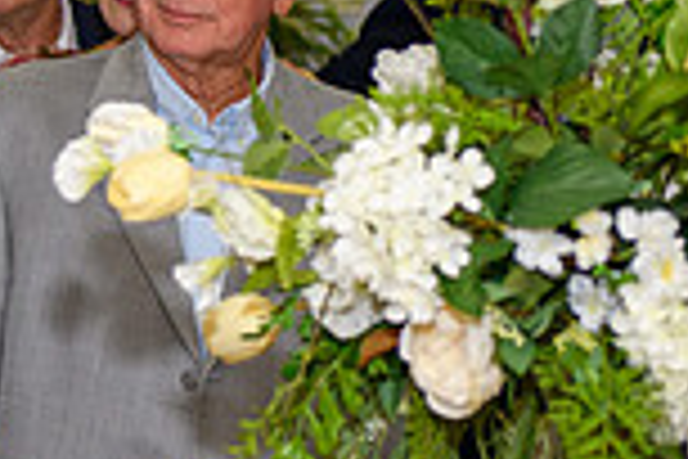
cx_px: -445
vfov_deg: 5.8
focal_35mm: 235
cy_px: 137
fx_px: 4491
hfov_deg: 8.5
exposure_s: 1/200
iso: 320
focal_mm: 62
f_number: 3.5
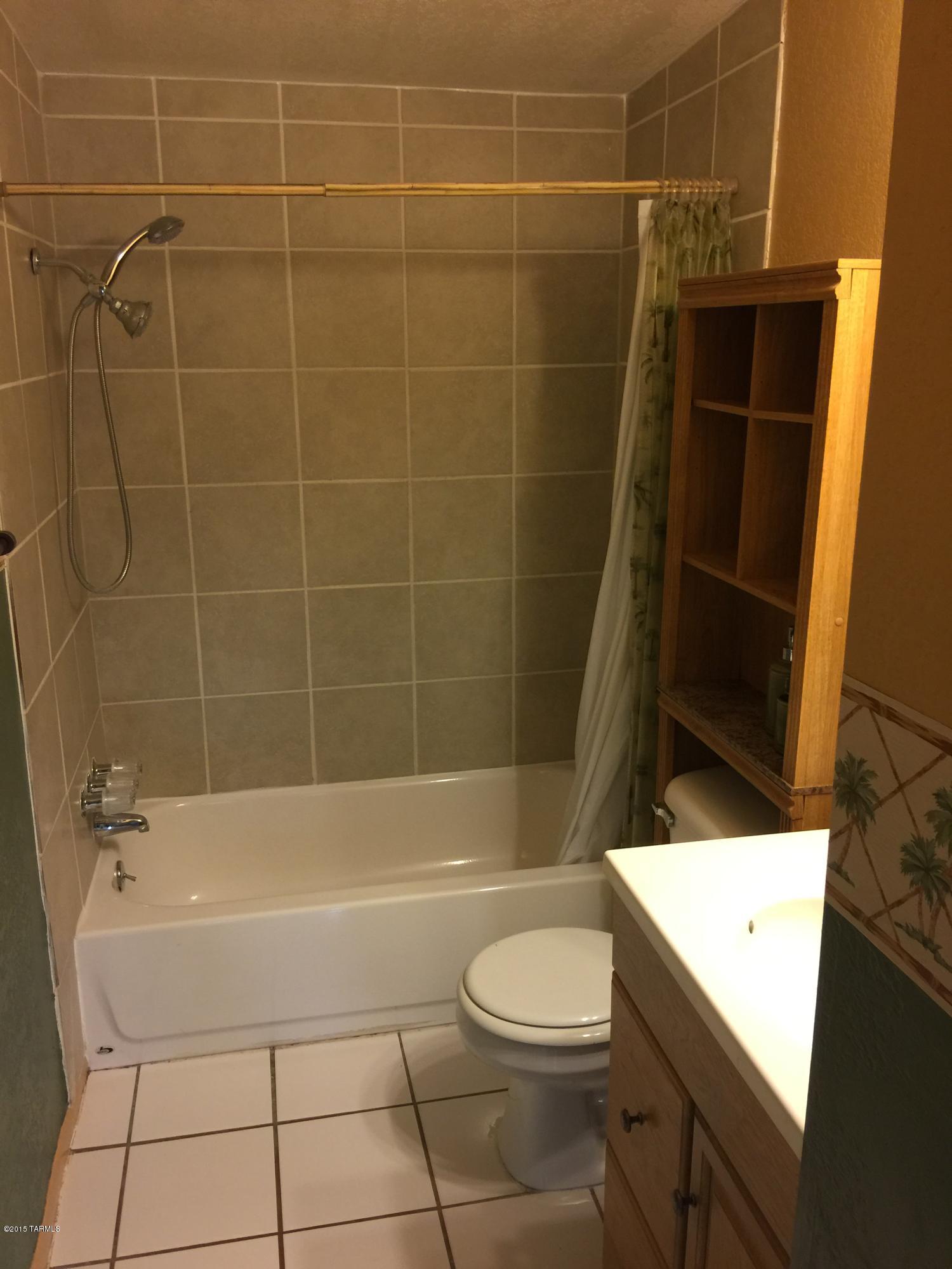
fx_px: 1063
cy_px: 634
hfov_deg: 48.2
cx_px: 476
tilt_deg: -14.7
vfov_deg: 61.7
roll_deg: +0.3
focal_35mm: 29
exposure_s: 1/15
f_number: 2.2
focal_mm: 4.15
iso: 64
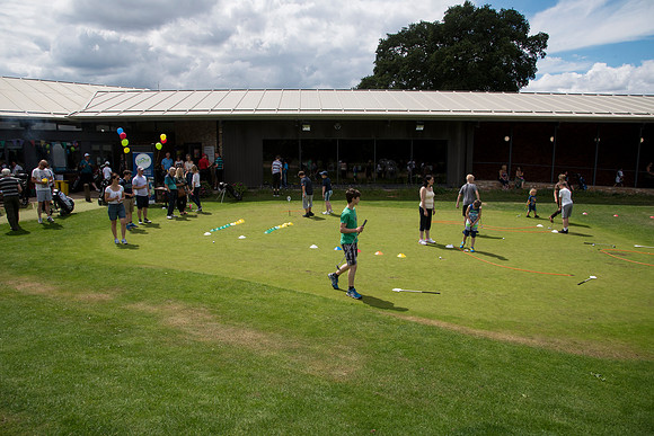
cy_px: 218
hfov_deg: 73.7
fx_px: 436
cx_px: 327
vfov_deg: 53.2
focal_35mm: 24
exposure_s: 1/1250
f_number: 5.6
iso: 400
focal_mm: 24
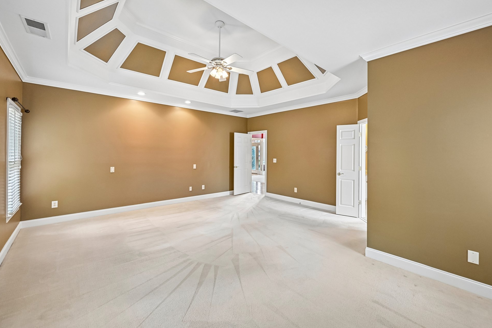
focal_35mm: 15
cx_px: 249
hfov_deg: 100.4
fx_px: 205
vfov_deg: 77.2
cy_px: 154
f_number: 8
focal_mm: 14
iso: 900
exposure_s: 1/15
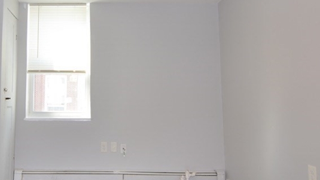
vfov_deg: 35.5
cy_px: 71
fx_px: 280
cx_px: 91
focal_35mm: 33
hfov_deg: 57.3
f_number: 4
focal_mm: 11
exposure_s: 1/60
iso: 250
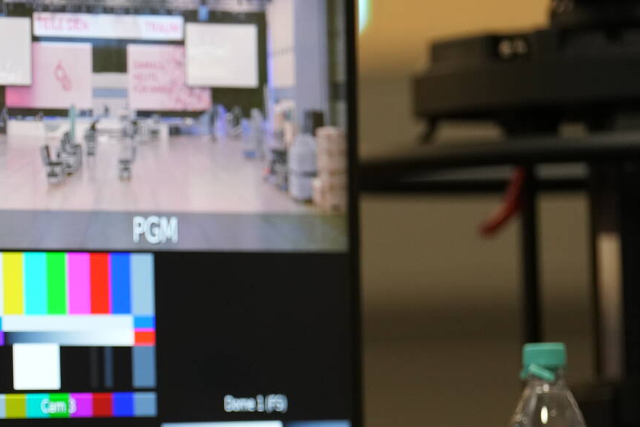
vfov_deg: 3.5
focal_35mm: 398
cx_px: -283
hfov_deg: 5.1
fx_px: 7076
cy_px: 272
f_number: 2.8
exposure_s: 1/100
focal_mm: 136
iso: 800
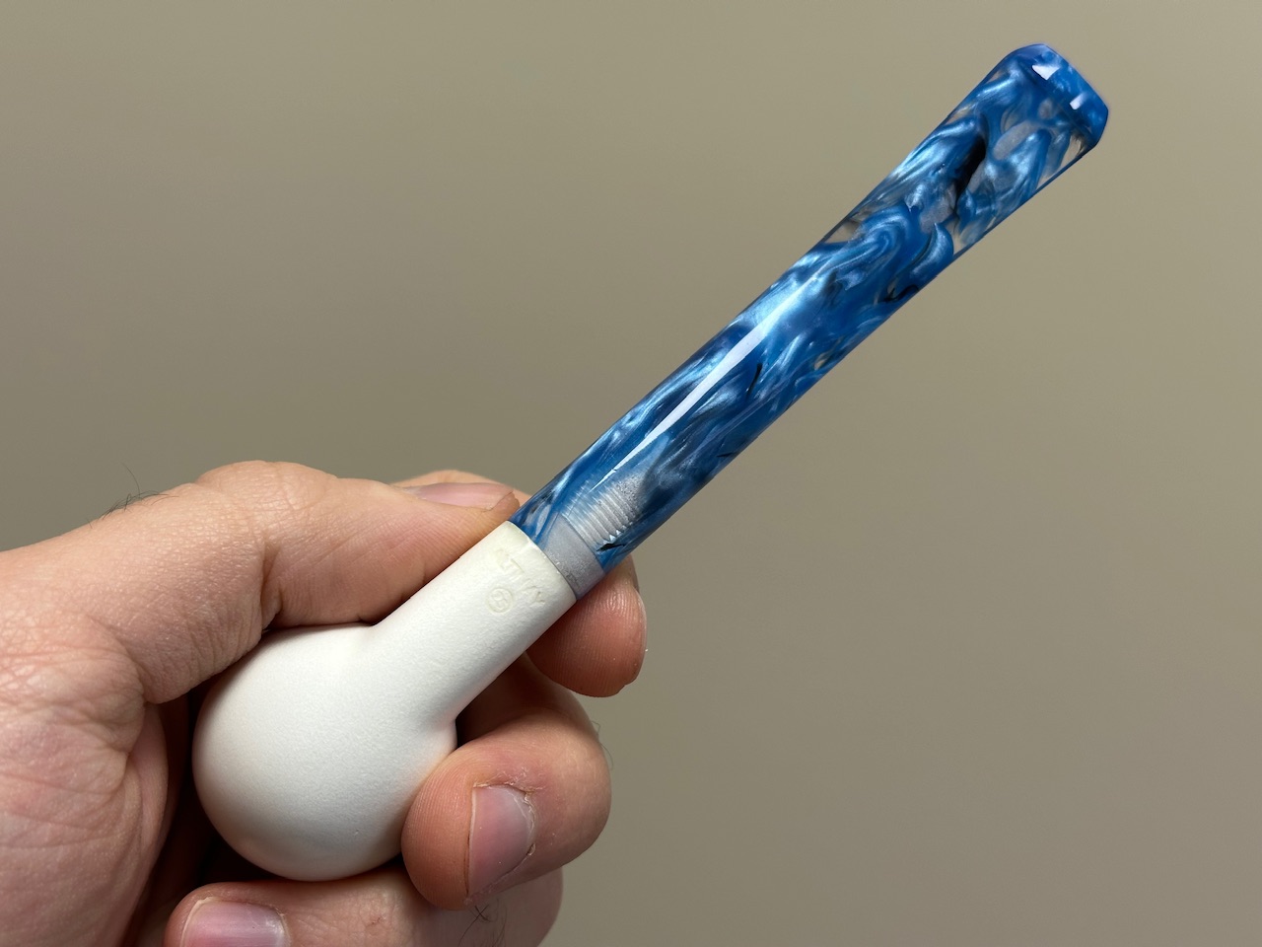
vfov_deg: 30.3
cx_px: 631
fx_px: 1750
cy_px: 474
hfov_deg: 39.7
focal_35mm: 48
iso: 64
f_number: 1.78
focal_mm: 6.86
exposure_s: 1/100
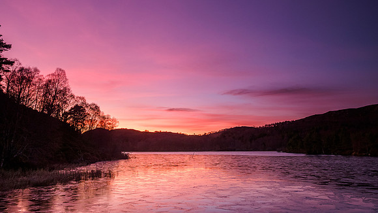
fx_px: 262
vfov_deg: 43.5
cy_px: 71
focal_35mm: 26
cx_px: 189
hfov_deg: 71.6
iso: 200
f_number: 7.1
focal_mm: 12
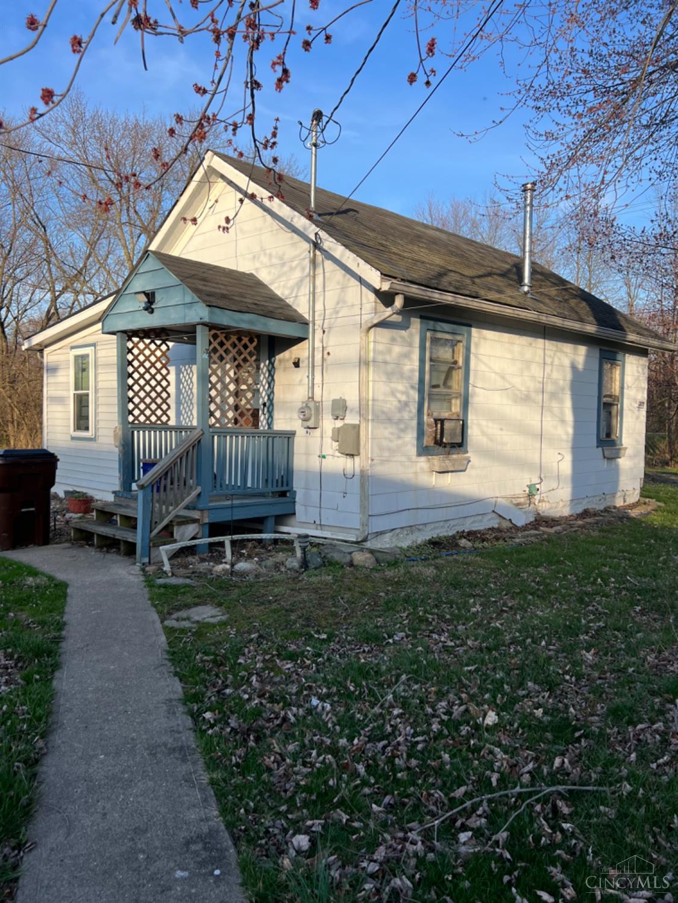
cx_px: 339
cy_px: 452
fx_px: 679
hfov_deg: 53.1
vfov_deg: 67.3
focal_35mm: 26
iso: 50
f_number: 1.5
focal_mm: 5.7
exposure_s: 1/1808
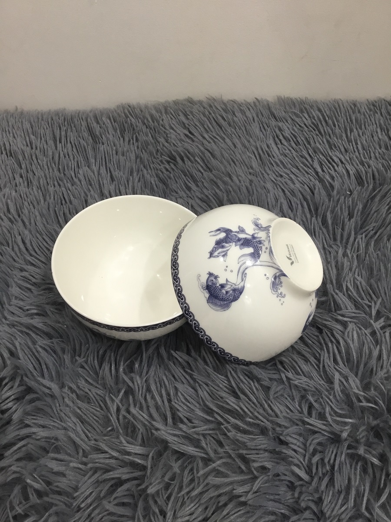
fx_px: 467
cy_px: 261
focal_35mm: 31
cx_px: 196
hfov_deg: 45.4
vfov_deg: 58.4
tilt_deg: -52.5
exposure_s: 1/33
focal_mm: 3.3
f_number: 2.4
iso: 64
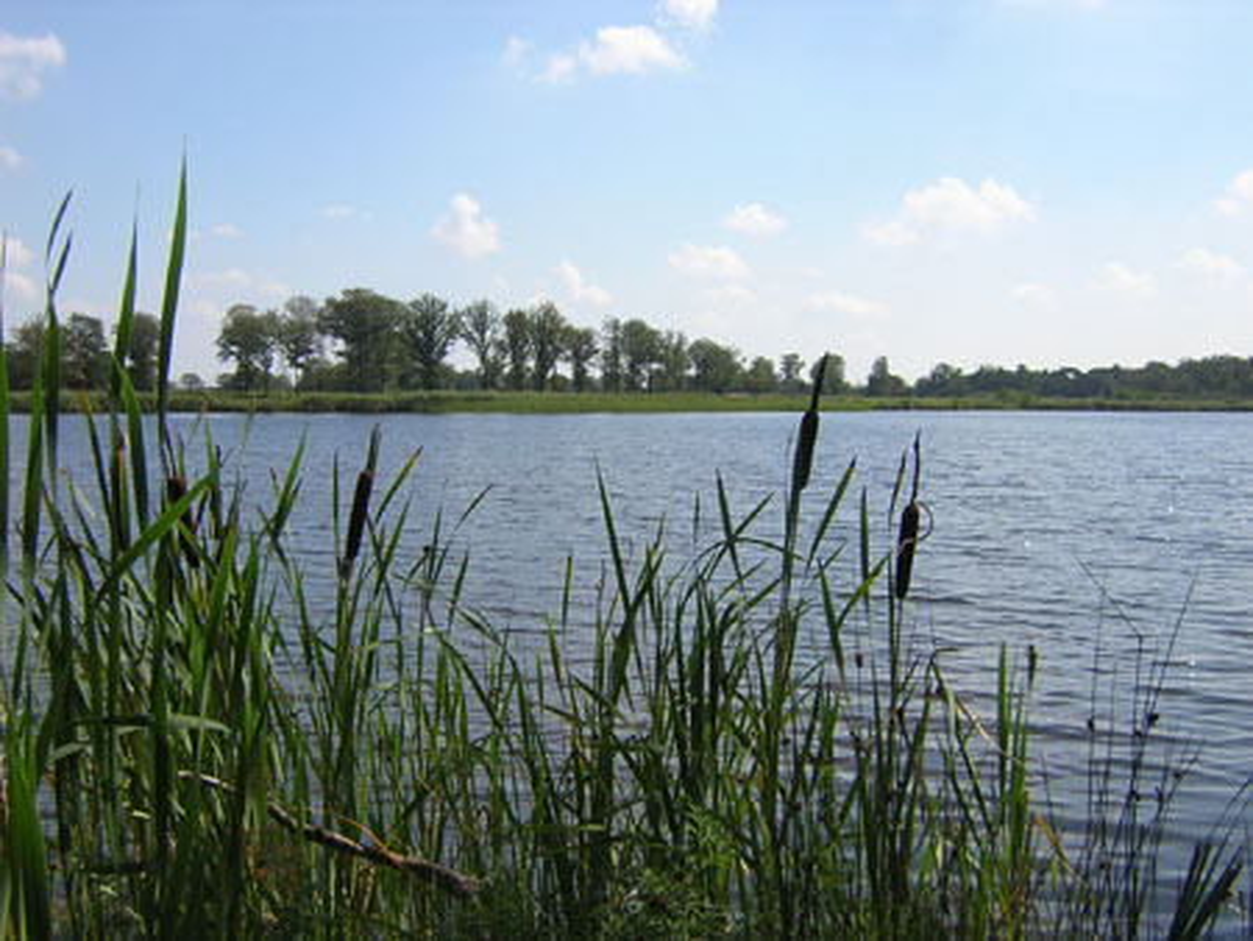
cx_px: 626
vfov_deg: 39.7
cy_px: 470
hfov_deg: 51.3
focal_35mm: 36
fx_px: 1304
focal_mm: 4.7
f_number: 5.2
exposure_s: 1/314
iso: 100
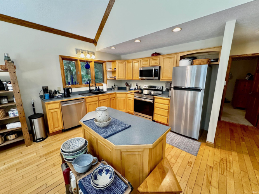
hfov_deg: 102.1
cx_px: 130
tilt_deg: -10.8
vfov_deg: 85.7
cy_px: 97
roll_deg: +0.0
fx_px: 105
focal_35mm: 14
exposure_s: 1/120
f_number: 2.2
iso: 250
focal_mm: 2.22
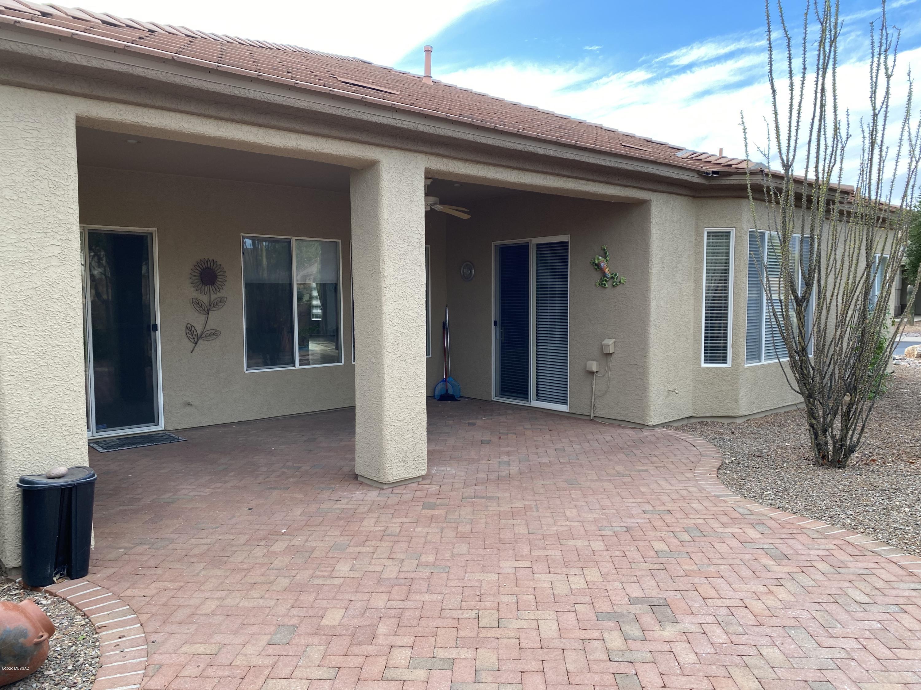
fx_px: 692
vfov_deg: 53.1
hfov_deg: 67.3
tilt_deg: -3.6
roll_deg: +0.5
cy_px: 345
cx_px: 460
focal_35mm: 26
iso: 32
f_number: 1.8
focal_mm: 4.25
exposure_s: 1/204
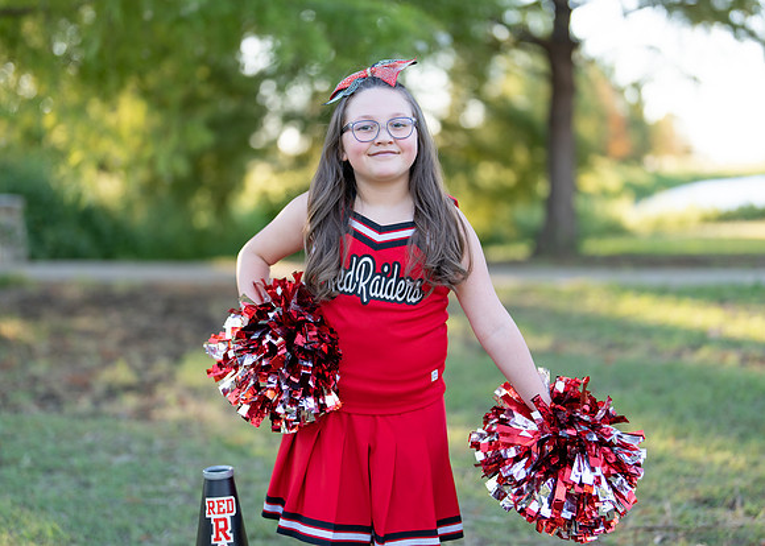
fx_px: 1268
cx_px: 377
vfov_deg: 24.3
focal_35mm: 58
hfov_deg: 33.6
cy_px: 247
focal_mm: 50
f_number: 1.2
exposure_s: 1/800
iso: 100
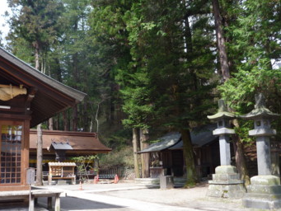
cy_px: 133
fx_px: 300
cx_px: 131
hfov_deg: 50.1
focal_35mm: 37
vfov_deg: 38.4
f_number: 3.3
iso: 80
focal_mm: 4.9
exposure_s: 1/125
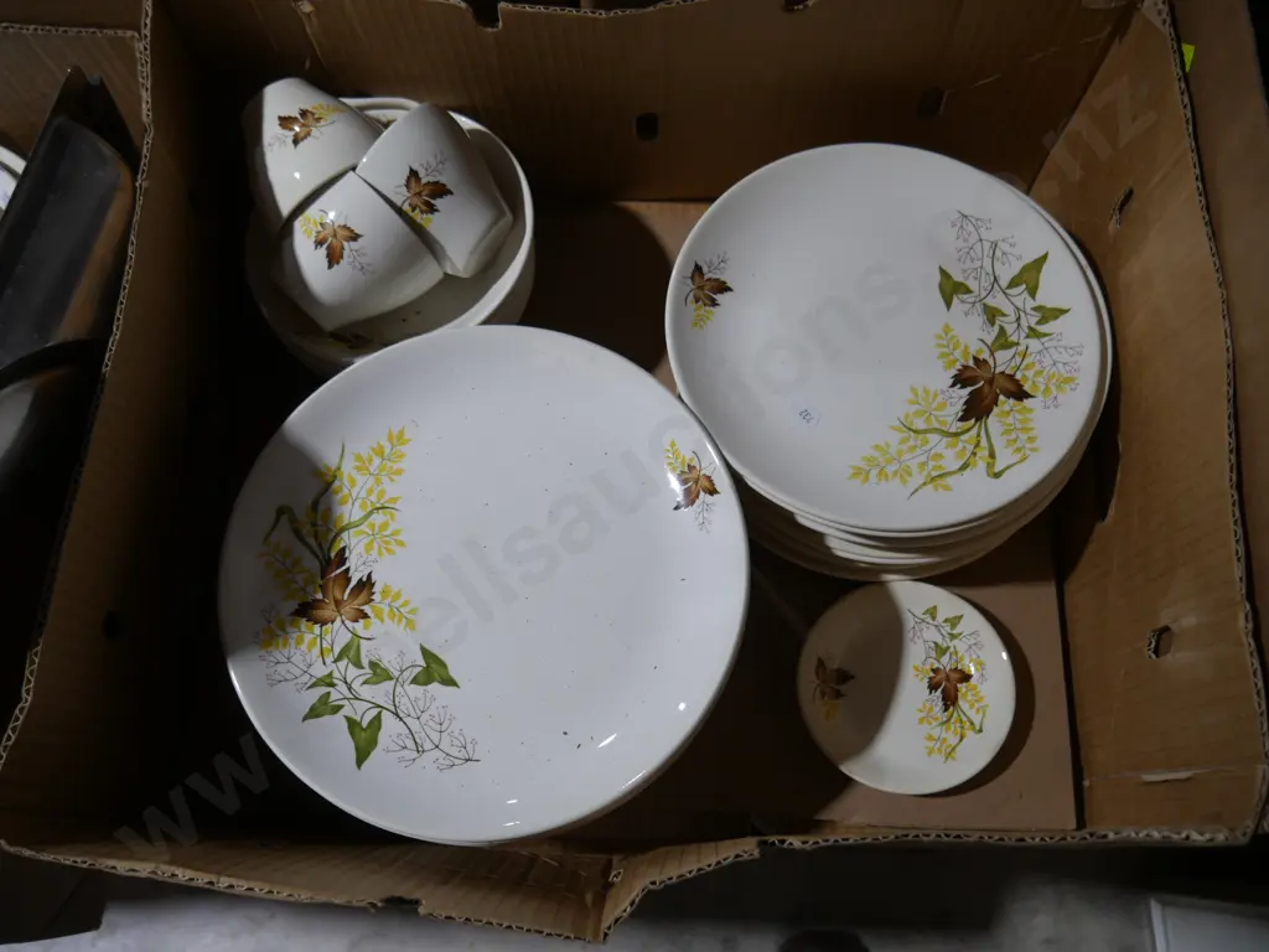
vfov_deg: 49.7
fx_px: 1026
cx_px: 634
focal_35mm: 28
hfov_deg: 63.4
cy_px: 476
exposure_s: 1/60
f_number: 3.5
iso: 200
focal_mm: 14
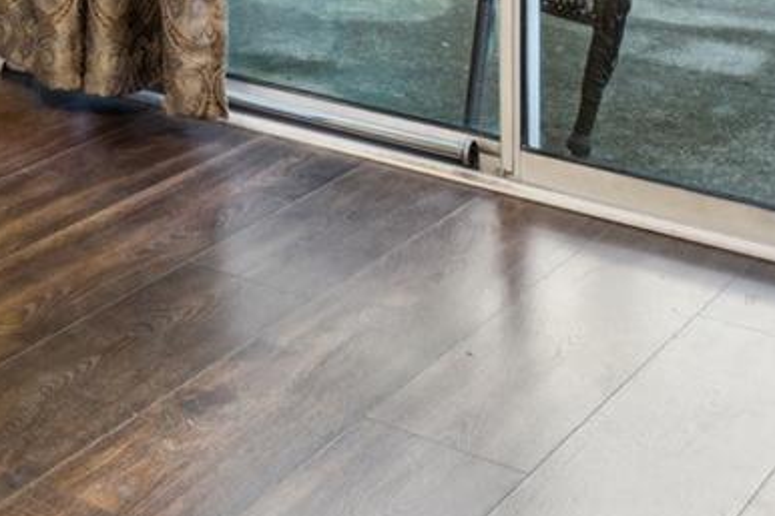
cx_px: -331
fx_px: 1829
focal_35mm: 85
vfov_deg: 14.0
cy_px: -445
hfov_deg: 20.9
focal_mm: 16
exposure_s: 1/1.67
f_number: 13
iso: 100
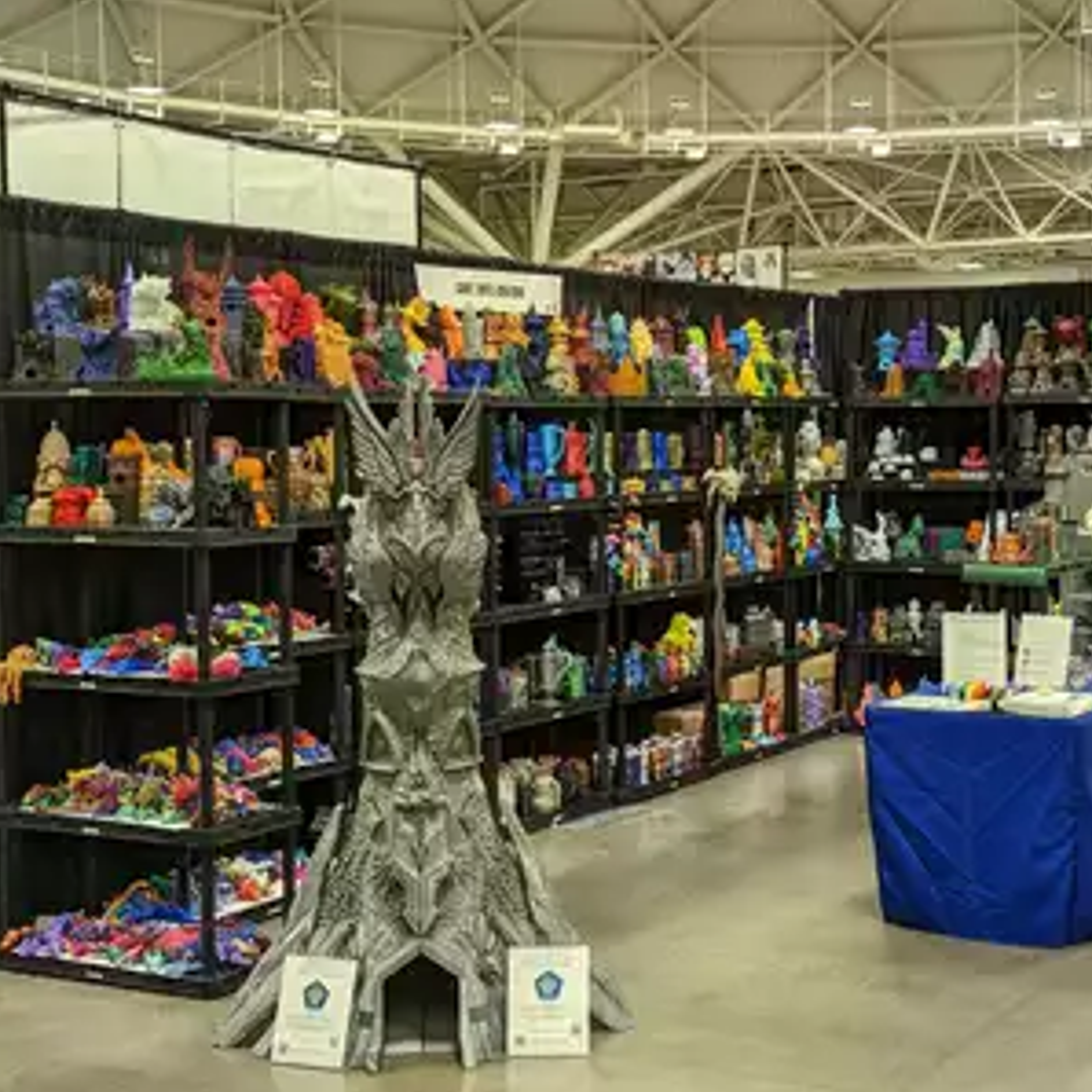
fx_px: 2034
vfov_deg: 30.0
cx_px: 696
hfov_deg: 29.9
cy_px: 544
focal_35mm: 57
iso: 90
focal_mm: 6.81
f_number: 1.85
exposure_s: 1/56.9
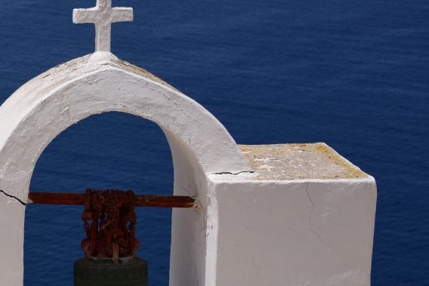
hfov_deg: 10.8
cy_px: 204
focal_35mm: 185
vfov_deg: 7.4
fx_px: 2205
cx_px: -146
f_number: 7.1
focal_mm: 65
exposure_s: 1/800
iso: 100
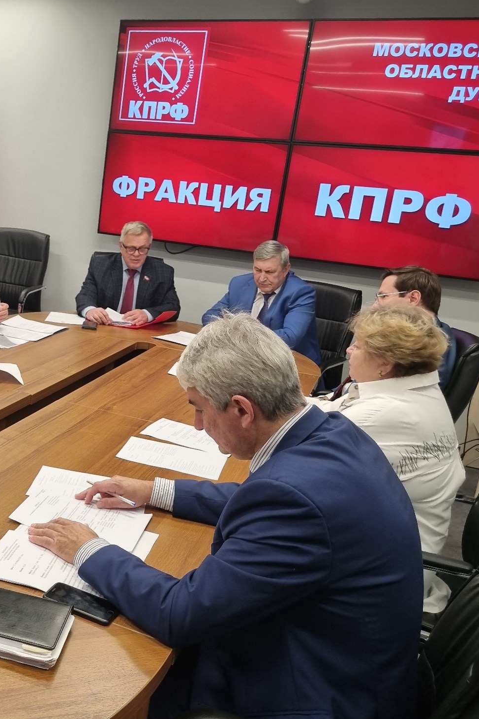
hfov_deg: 33.8
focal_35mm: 37
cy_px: 361
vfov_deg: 51.9
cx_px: 40
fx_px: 739
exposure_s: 1/100
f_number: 1.8
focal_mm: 5.4
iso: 160
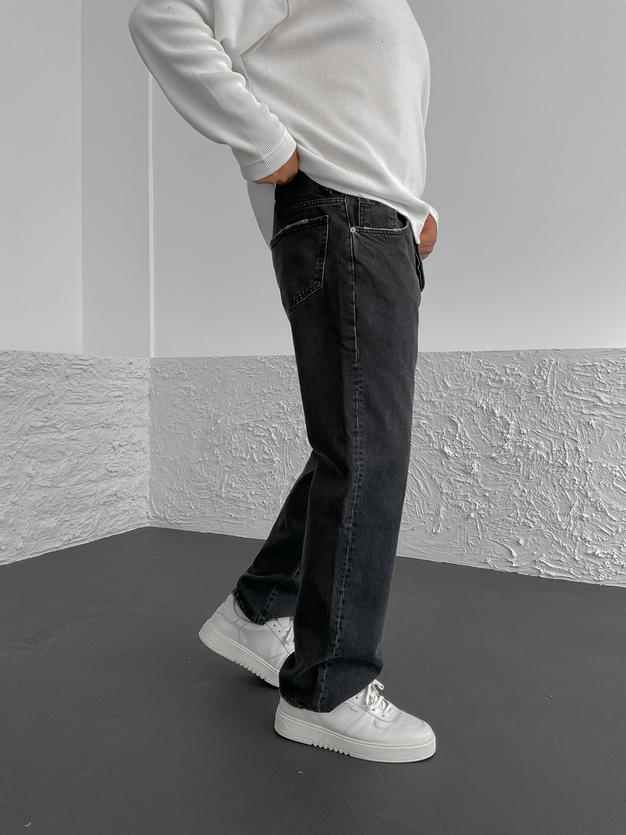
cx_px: 313
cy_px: 418
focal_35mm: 29
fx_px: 699
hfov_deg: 48.2
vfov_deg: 61.7
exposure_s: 1/110
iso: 64
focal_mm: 3
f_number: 1.8
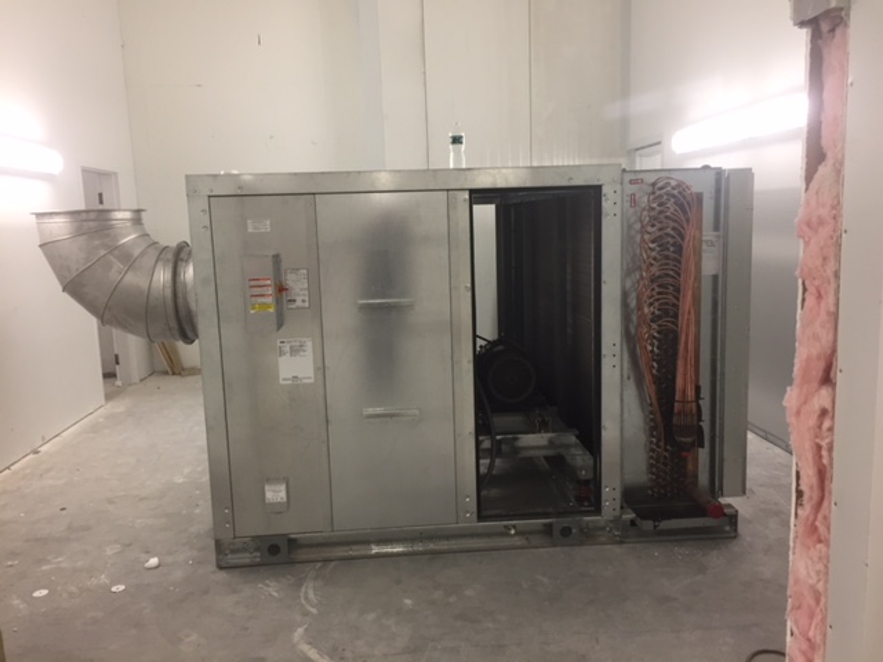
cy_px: 331
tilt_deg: -8.7
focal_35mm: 29
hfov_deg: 61.7
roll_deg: +0.6
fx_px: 740
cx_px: 442
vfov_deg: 48.2
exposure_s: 1/30
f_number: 2.2
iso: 80
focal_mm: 4.15
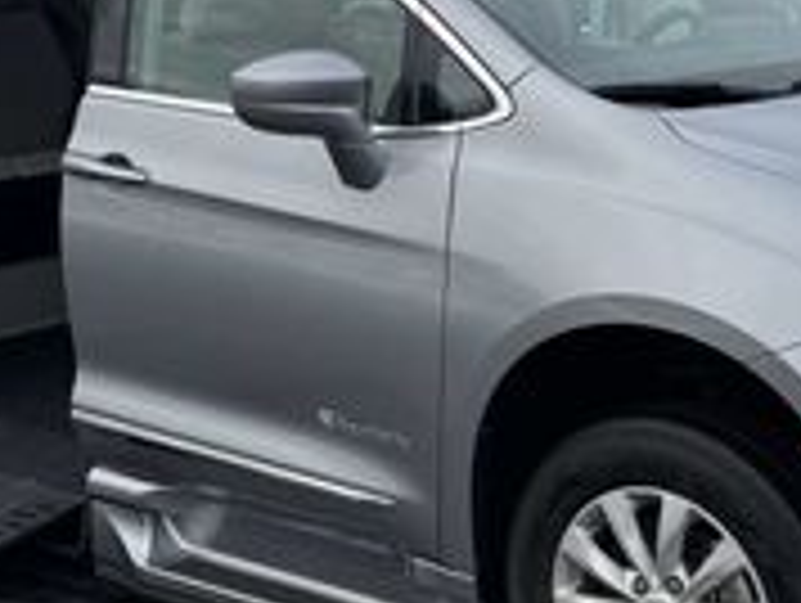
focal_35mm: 63
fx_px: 1460
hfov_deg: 30.7
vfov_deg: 23.2
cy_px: 178
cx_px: 441
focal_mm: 6.76
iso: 80
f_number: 1.78
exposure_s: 1/1721
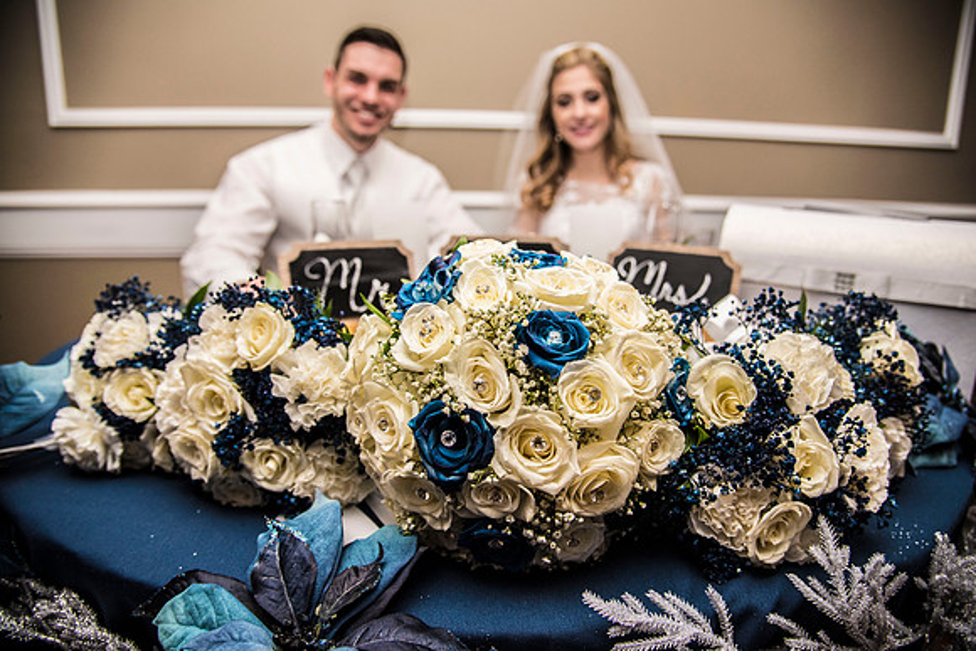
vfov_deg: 53.2
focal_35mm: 24
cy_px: 326
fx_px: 651
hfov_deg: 73.7
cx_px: 488
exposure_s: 1/200
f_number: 4
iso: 1000
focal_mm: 24
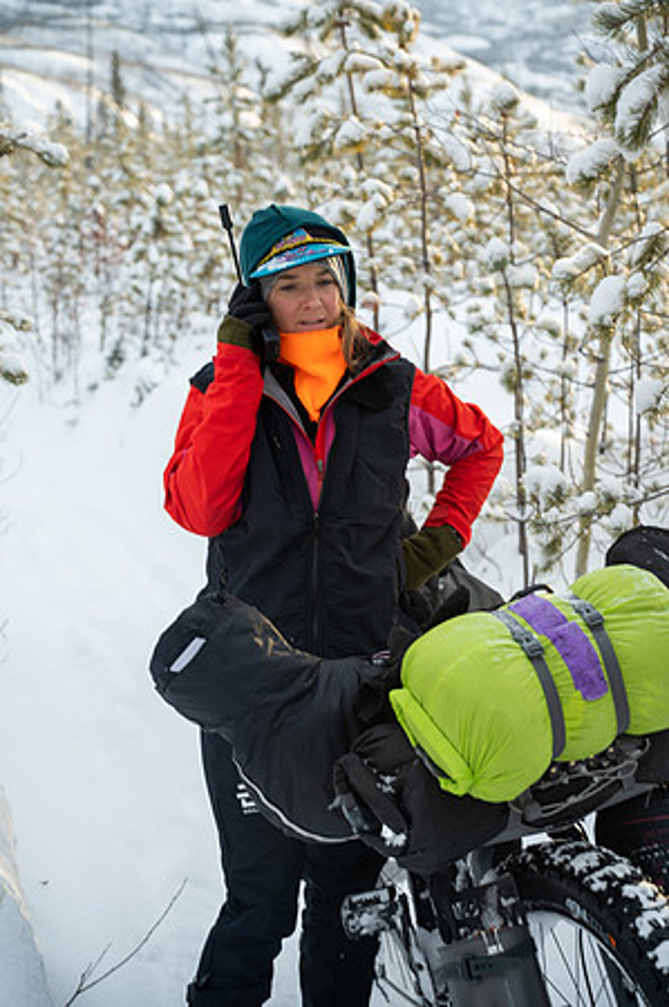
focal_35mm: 70
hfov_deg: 19.4
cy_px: 504
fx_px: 1956
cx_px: 334
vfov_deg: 28.9
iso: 100
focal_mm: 70
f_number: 4.5
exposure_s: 1/30
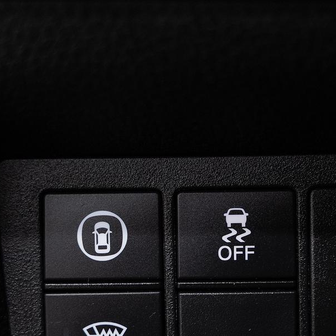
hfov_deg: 21.1
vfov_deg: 21.0
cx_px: 189
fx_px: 900
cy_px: 240
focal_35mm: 82
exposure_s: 1/40
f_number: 3.5
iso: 1250
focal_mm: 36.4
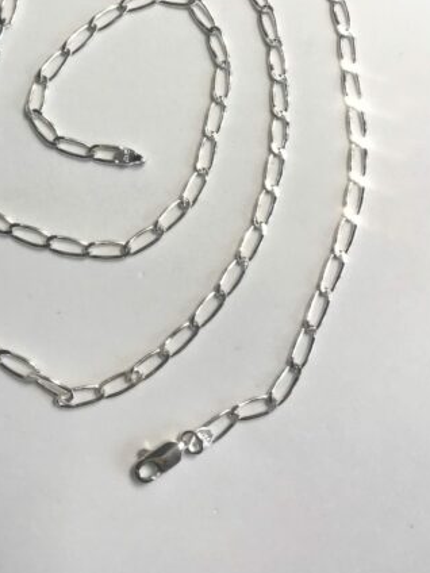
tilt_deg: -77.2
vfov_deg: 41.5
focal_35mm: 44
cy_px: 136
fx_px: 729
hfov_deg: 32.5
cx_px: 137
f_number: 1.8
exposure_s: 1/100
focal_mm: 3.99
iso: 40
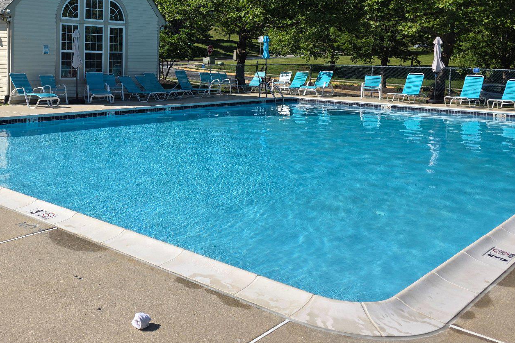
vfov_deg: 33.3
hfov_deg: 47.2
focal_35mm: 39
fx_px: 558
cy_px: 75
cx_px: 114
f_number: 1.7
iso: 80
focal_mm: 6.3
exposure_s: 1/7061
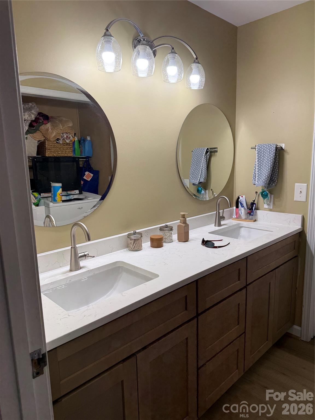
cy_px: 210
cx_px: 158
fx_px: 291
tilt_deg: -9.7
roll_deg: +0.9
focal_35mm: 24
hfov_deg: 56.8
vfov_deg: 71.6
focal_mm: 6.76
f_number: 1.78
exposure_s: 1/217
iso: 80
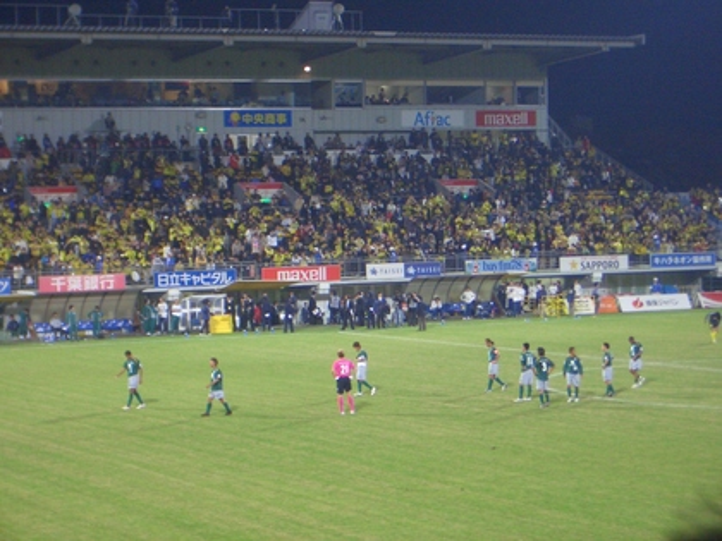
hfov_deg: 18.7
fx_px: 2190
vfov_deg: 14.1
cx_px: 361
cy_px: 270
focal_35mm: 105
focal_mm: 17.4
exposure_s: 1/60
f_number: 4.8
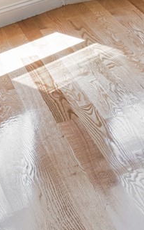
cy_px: -182
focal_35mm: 101
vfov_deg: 17.0
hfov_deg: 10.0
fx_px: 634
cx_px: 424
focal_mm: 16
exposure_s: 1/100
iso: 100
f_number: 8
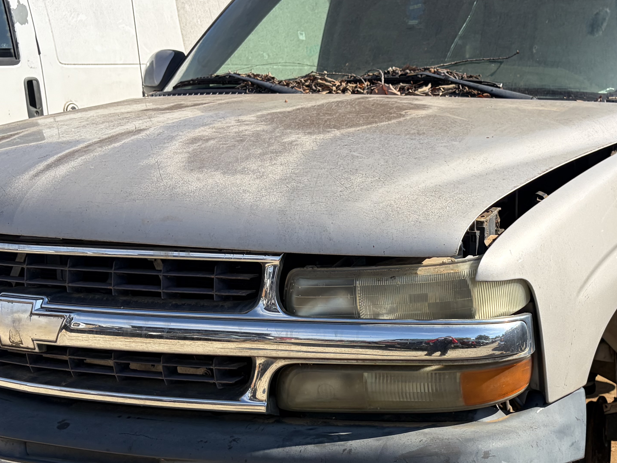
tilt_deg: -10.7
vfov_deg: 27.9
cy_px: 294
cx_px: 415
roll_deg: -2.2
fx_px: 927
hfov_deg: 36.4
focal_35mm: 52
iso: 50
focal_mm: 5.96
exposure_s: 1/3279
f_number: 1.6
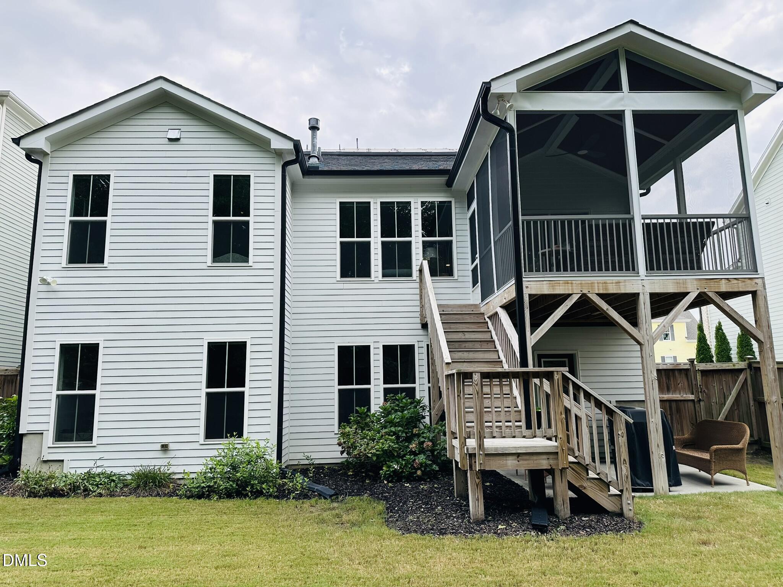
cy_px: 294
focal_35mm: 24
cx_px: 392
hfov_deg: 71.6
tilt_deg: +10.0
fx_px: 543
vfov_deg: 56.8
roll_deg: +1.0
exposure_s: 1/918
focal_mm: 6.86
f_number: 1.78
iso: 80
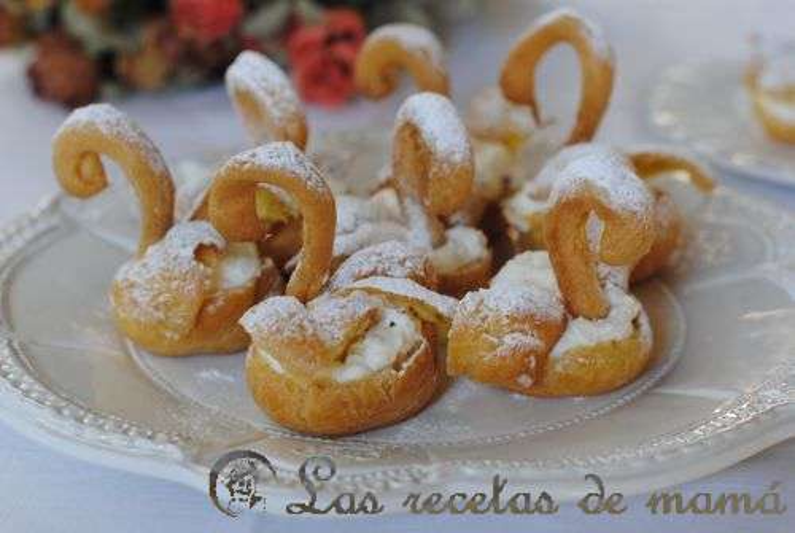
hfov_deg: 27.0
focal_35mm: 75
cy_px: 266
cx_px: 398
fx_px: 1659
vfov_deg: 18.2
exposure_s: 1/60
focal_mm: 50
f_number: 4
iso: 200
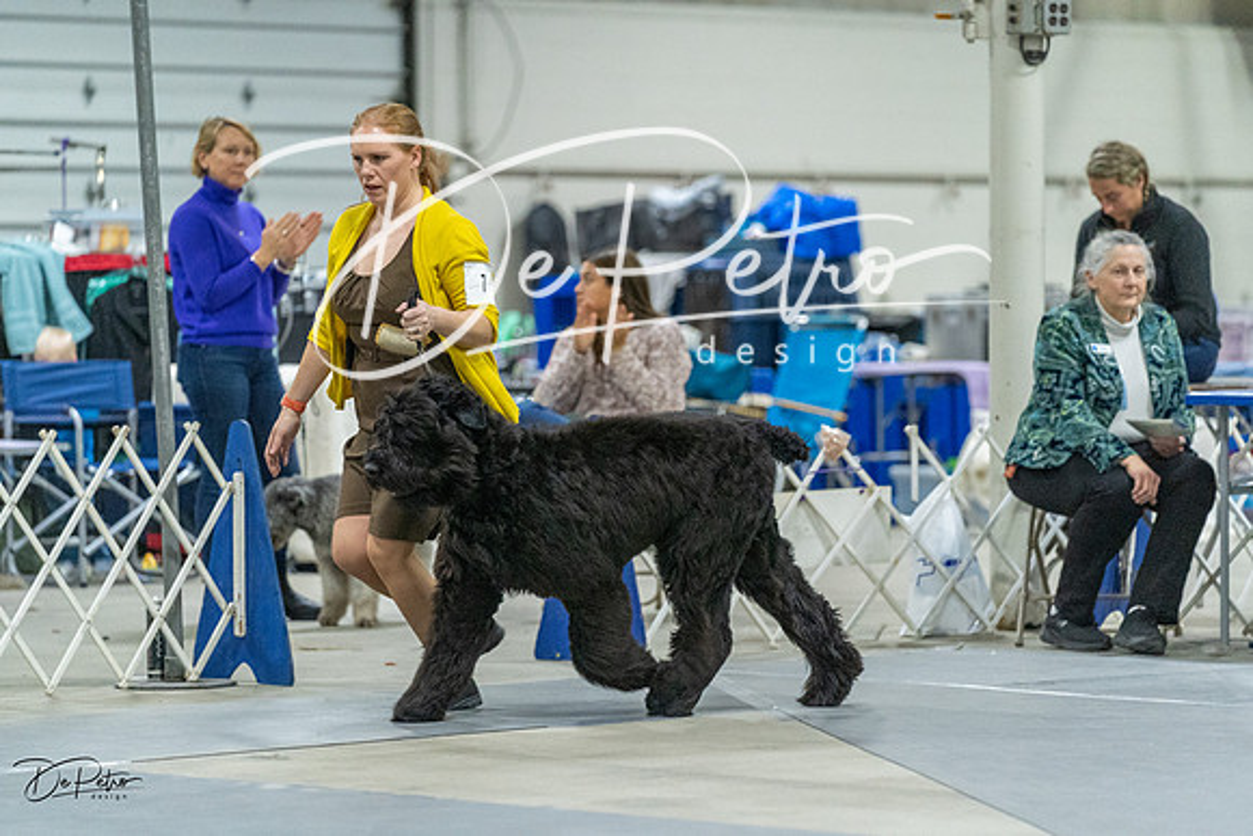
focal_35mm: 165
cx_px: 626
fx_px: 5744
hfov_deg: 12.4
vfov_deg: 8.3
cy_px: 418
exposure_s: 1/320
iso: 6400
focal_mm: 165
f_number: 3.2
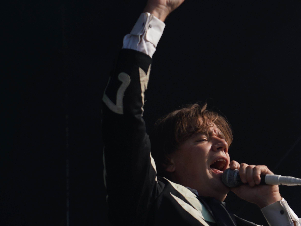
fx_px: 2148
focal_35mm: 247
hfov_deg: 8.0
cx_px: 320
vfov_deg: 6.0
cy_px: 220
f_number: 7.1
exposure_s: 1/400
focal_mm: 105
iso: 100
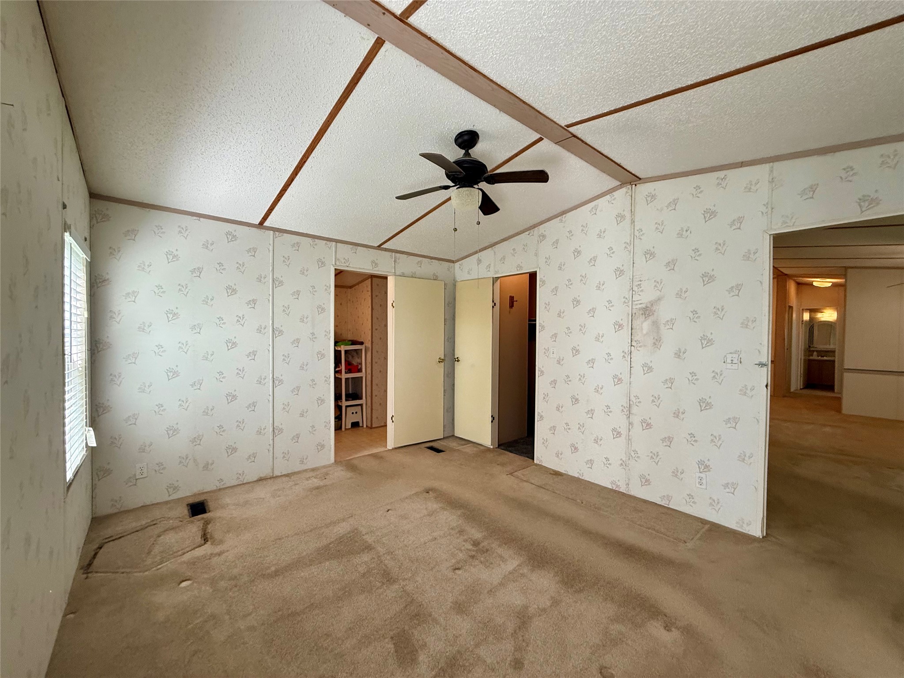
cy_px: 339
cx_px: 452
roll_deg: -0.1
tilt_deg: -0.9
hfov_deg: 102.1
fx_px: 366
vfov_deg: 85.7
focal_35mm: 14
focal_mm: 2.22
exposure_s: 1/120
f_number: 2.2
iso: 250
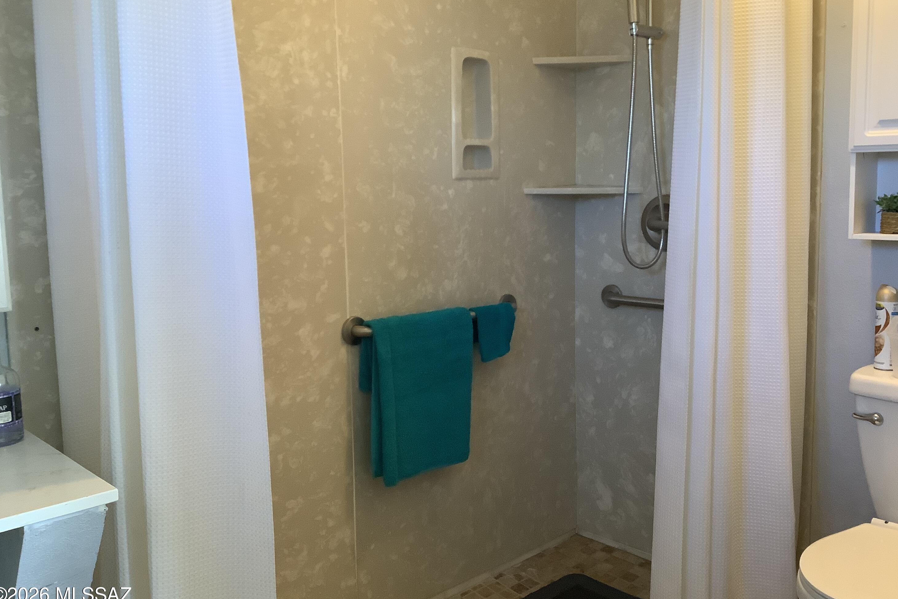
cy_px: 281
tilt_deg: -8.2
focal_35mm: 33
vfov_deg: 40.0
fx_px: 823
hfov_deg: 57.2
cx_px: 450
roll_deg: +1.4
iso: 250
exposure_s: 1/60
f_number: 2.4
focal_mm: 3.3
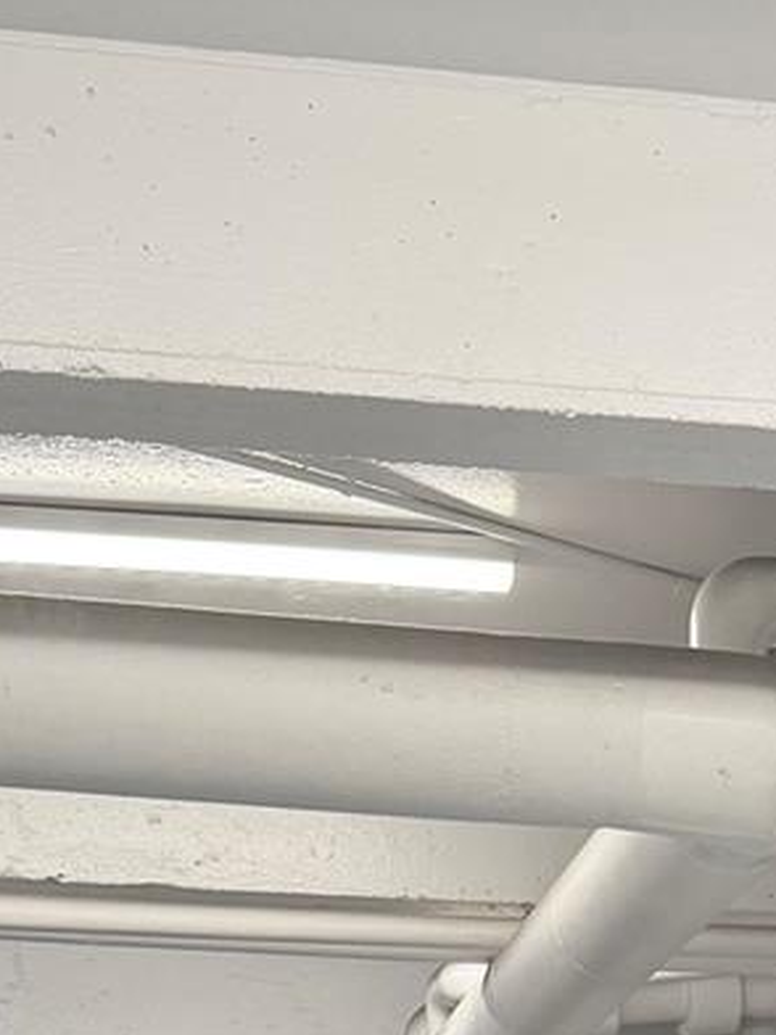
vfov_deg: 17.6
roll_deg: +0.0
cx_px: 541
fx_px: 2810
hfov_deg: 15.7
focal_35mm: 94
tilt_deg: -4.4
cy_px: 1764
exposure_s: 1/213
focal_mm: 6.76
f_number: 1.78
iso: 125
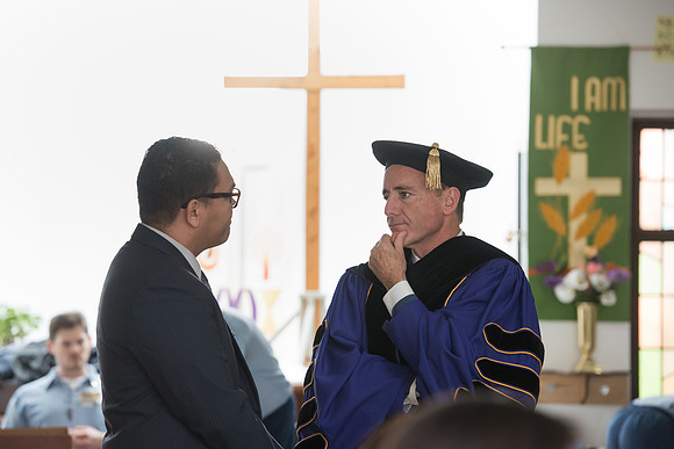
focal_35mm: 145
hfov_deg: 14.2
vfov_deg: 9.5
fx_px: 2715
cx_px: 337
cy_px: 224
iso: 1600
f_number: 5
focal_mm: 145
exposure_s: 1/200
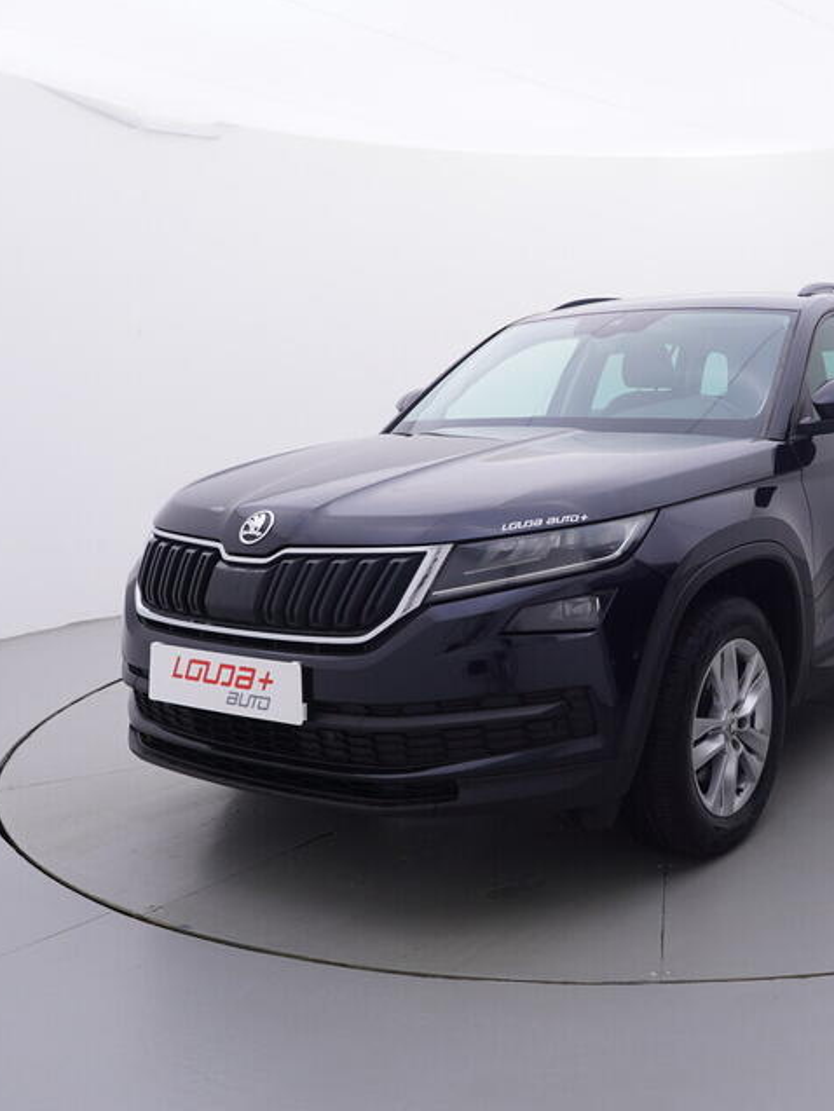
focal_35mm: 35
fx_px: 1117
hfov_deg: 39.3
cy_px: 535
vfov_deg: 52.9
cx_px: 672
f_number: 5
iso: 200
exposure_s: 1/80
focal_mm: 15
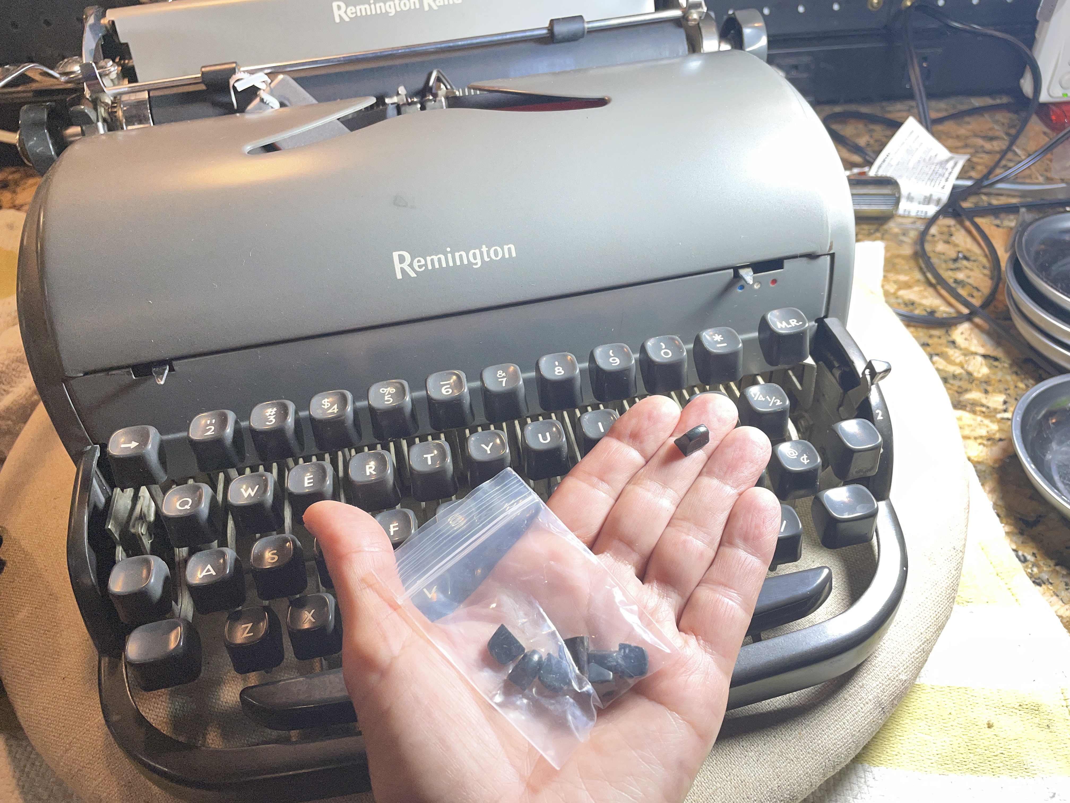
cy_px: 402
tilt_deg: -45.1
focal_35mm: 26
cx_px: 535
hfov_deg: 67.3
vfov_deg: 53.1
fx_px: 804
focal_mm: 4.2
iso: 64
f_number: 1.6
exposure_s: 1/120
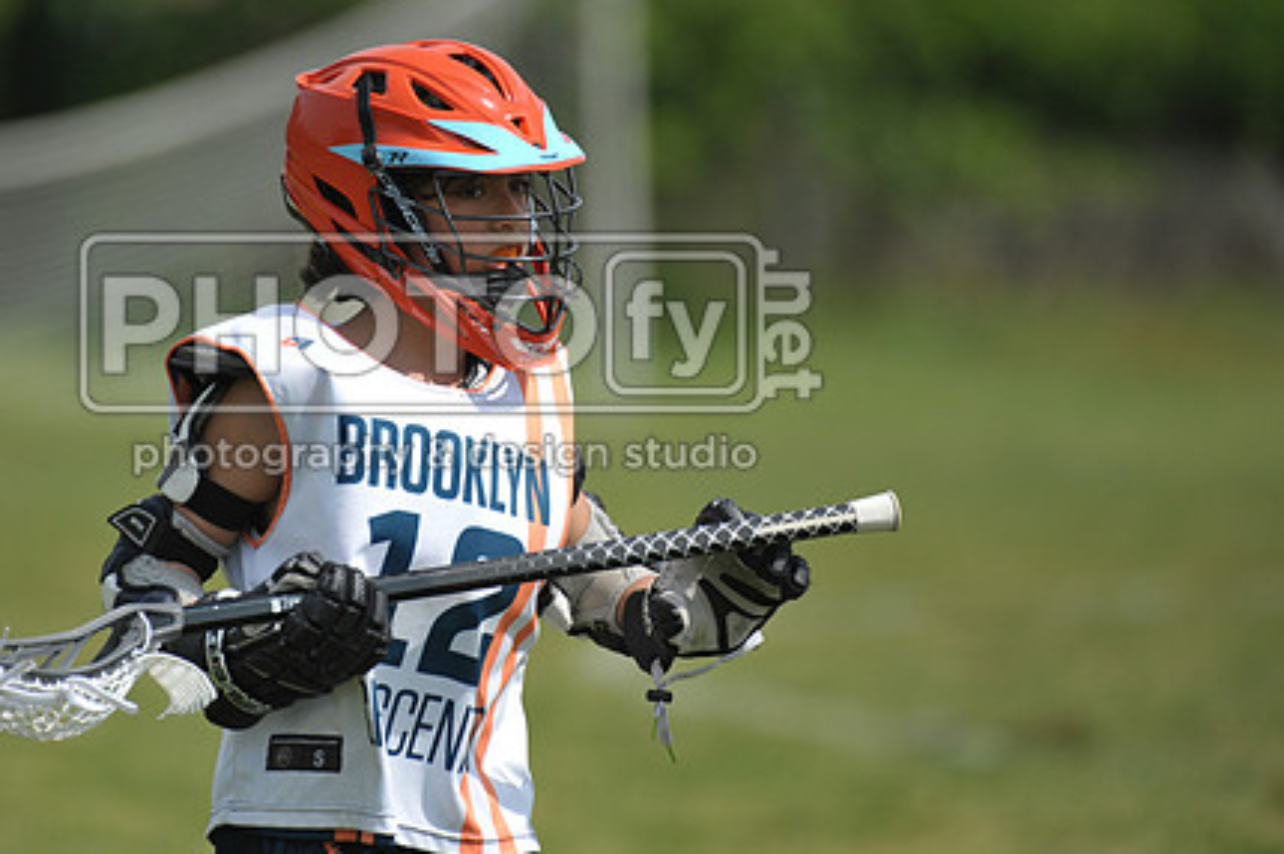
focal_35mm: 540
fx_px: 19245
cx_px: 436
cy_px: 343
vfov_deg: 2.5
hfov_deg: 3.8
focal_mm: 400
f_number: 4
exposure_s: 1/4000
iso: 640
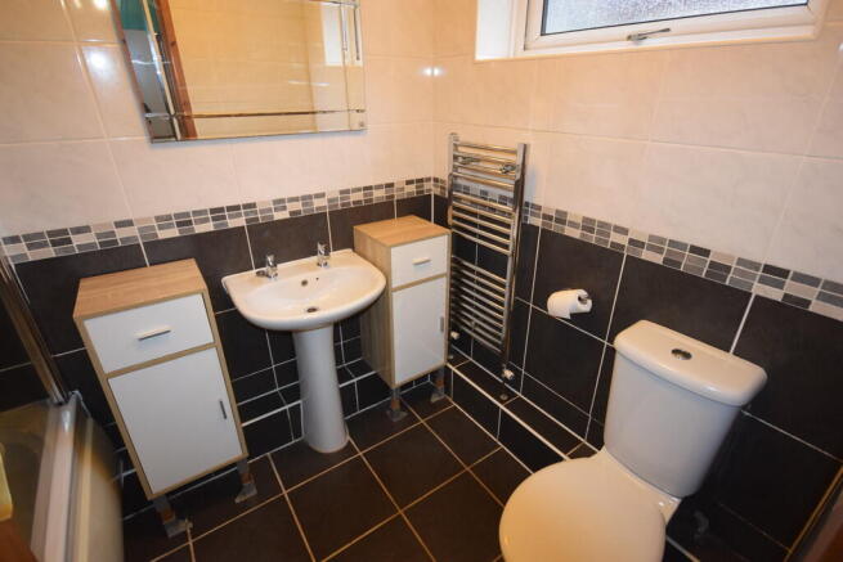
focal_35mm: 17
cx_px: 422
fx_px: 404
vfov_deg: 69.7
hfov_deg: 92.4
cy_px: 281
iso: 1800
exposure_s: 1/60
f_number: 4.2
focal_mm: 11.5
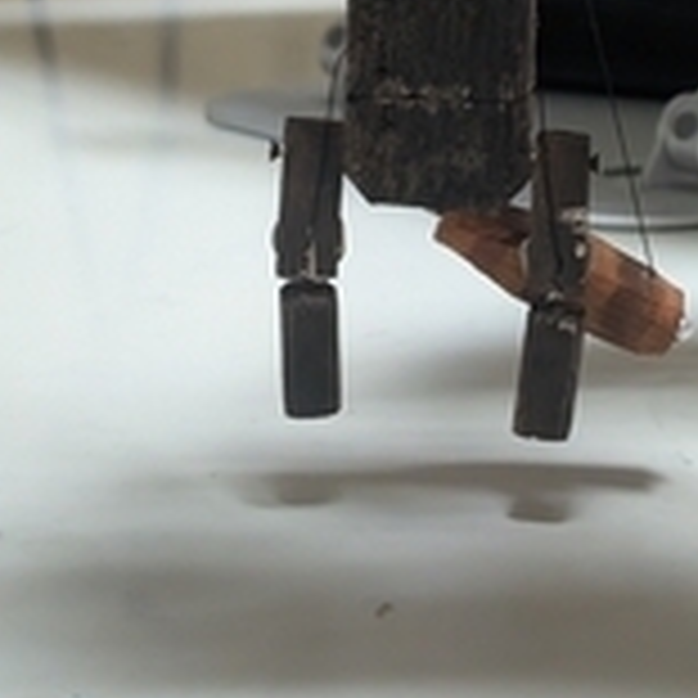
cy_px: -50
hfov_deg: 17.7
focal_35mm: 98
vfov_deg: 17.2
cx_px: 489
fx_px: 2236
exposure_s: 1/120
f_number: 1.68
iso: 919
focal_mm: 6.9
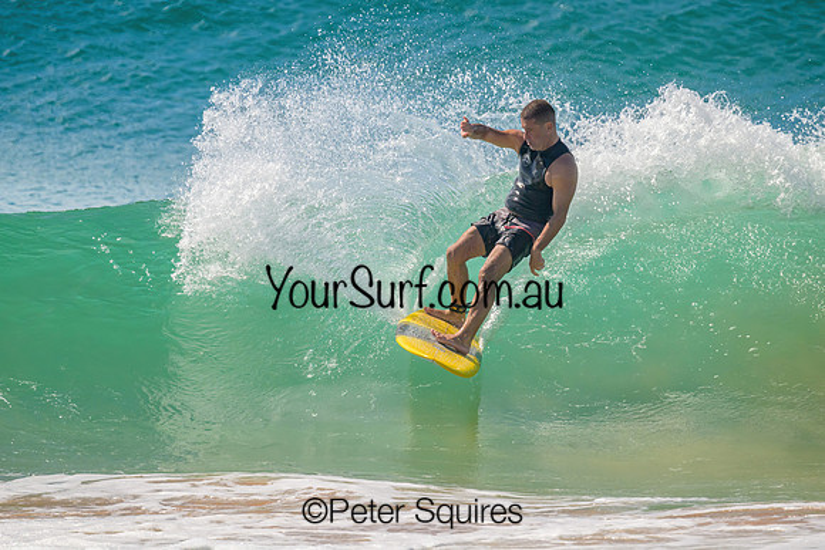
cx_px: 385
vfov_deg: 2.1
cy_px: 258
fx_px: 15131
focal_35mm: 660
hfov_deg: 3.1
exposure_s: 1/2000
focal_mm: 560
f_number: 11
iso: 640
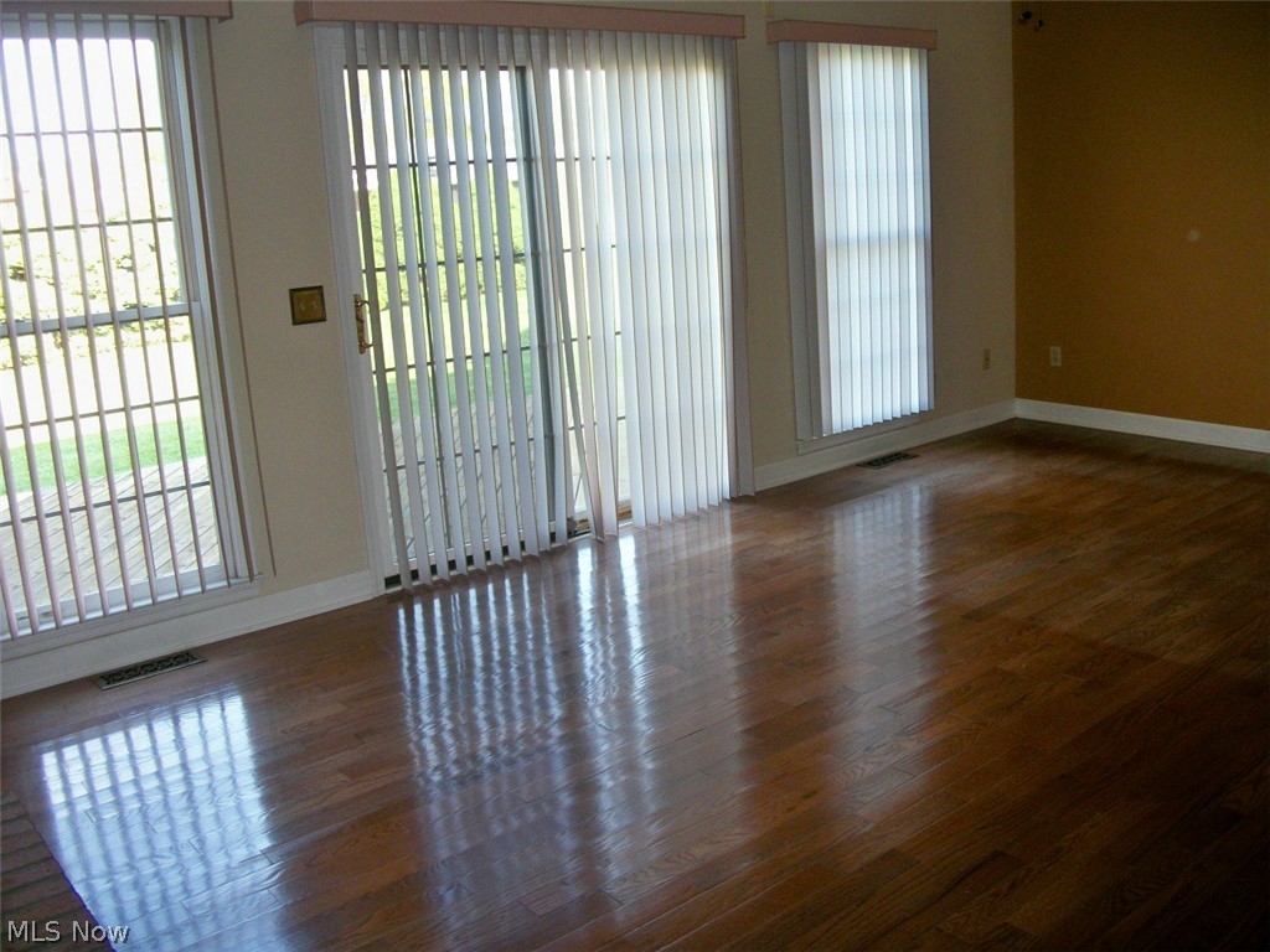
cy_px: 476
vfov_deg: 44.2
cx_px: 635
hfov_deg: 56.8
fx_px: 1174
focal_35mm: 32
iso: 80
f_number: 2.9
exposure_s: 1/50
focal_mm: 5.7
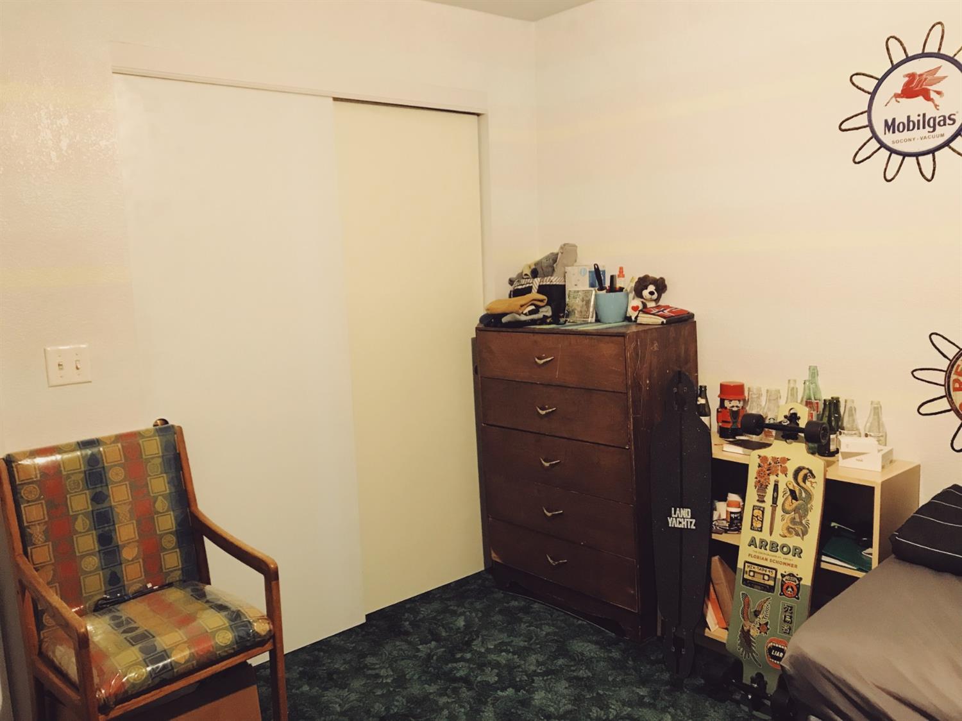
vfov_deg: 49.7
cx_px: 481
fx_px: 778
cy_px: 360
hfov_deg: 63.5
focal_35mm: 28
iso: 64
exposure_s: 1/15
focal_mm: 3.99
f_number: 1.8
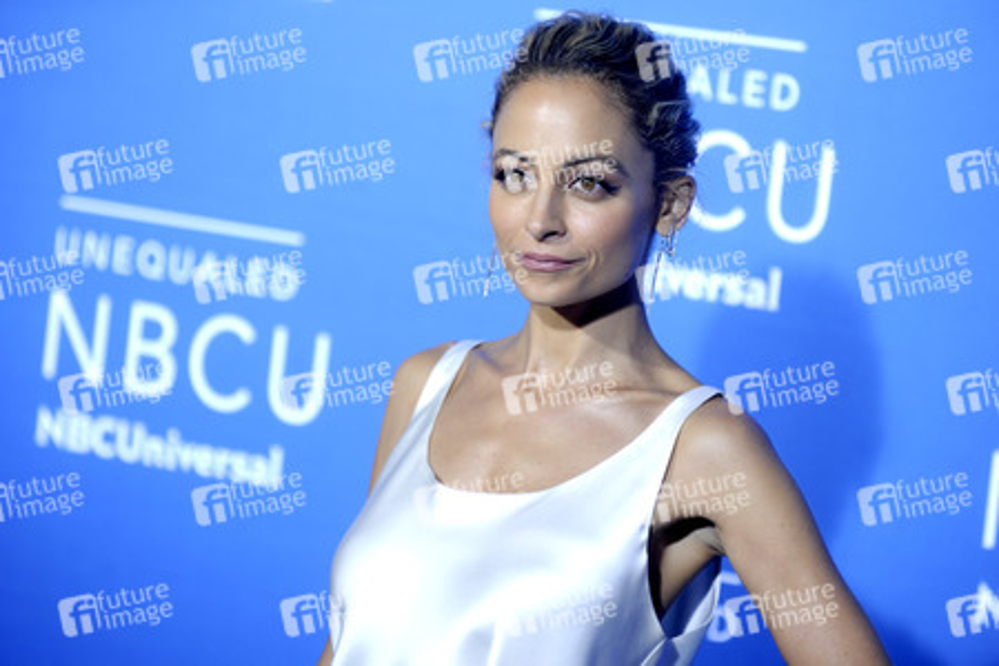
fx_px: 5550
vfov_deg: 6.9
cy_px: 333
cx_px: 500
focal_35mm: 200
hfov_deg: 10.3
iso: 800
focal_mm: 200
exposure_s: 1/640
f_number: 4.5
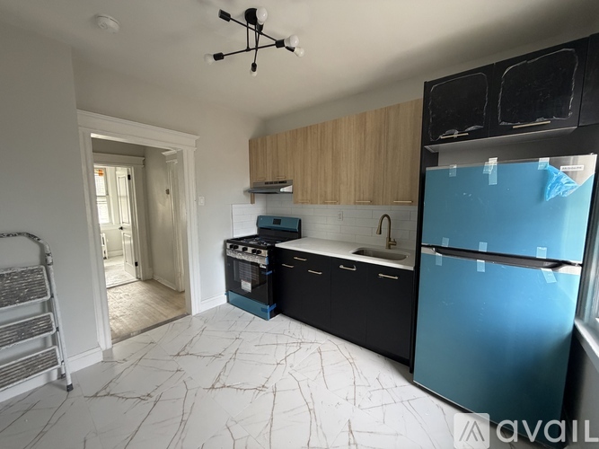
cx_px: 300
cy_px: 224
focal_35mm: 14
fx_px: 242
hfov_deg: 102.1
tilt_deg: -5.7
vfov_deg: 85.7
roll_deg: +1.0
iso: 320
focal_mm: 2.22
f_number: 2.2
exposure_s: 1/121
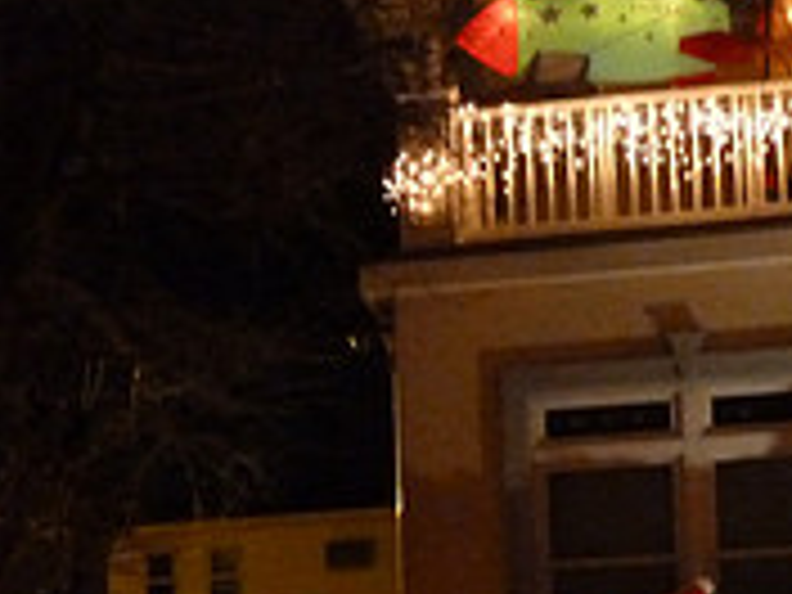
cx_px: 76
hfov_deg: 15.9
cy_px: 740
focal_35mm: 122
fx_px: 2791
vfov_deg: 11.9
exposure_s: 1/8
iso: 800
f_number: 3.6
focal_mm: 6.1
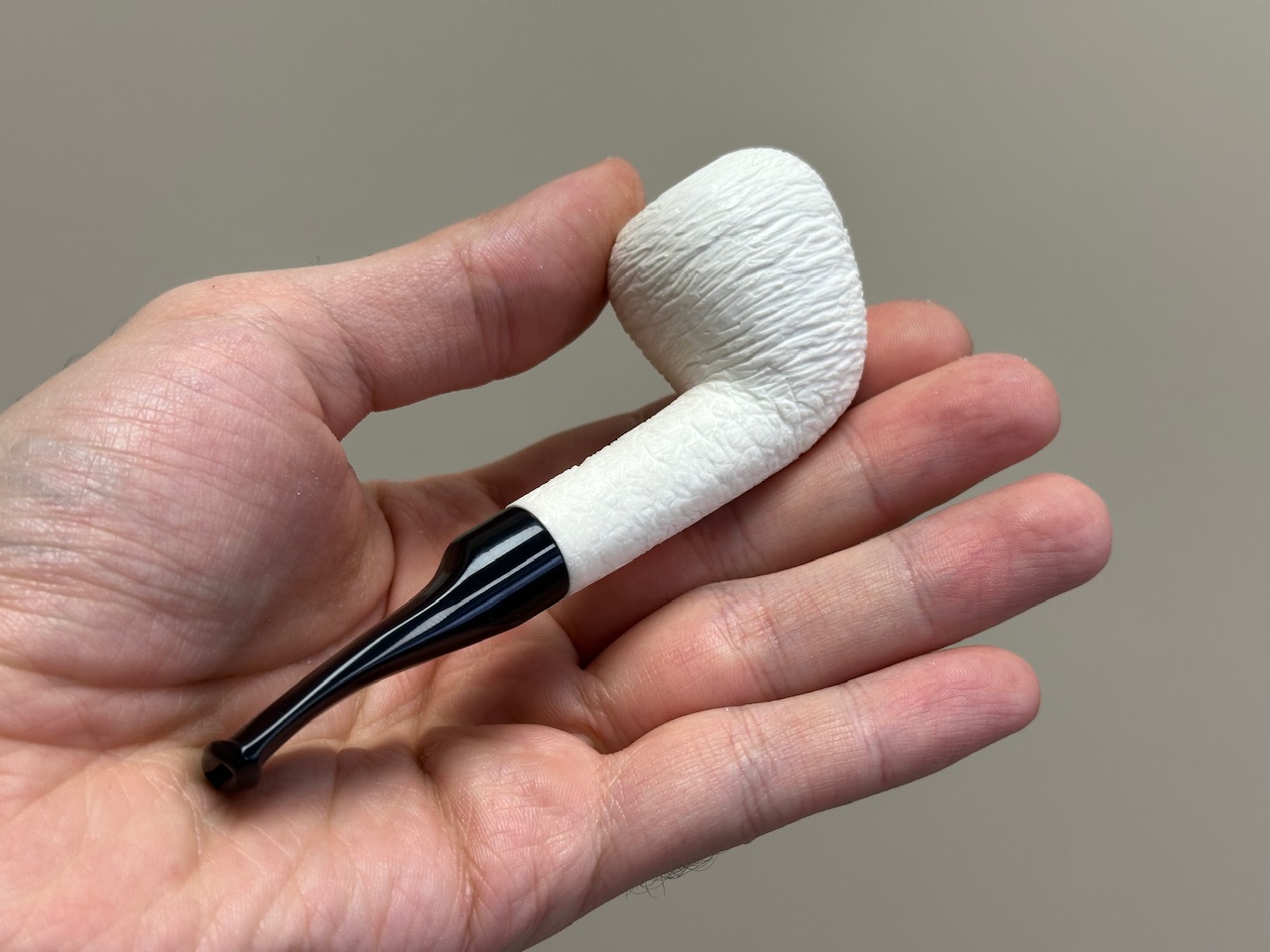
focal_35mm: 48
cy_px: 476
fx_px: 1761
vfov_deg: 30.3
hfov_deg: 39.7
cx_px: 635
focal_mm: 6.86
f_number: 1.78
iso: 64
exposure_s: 1/121
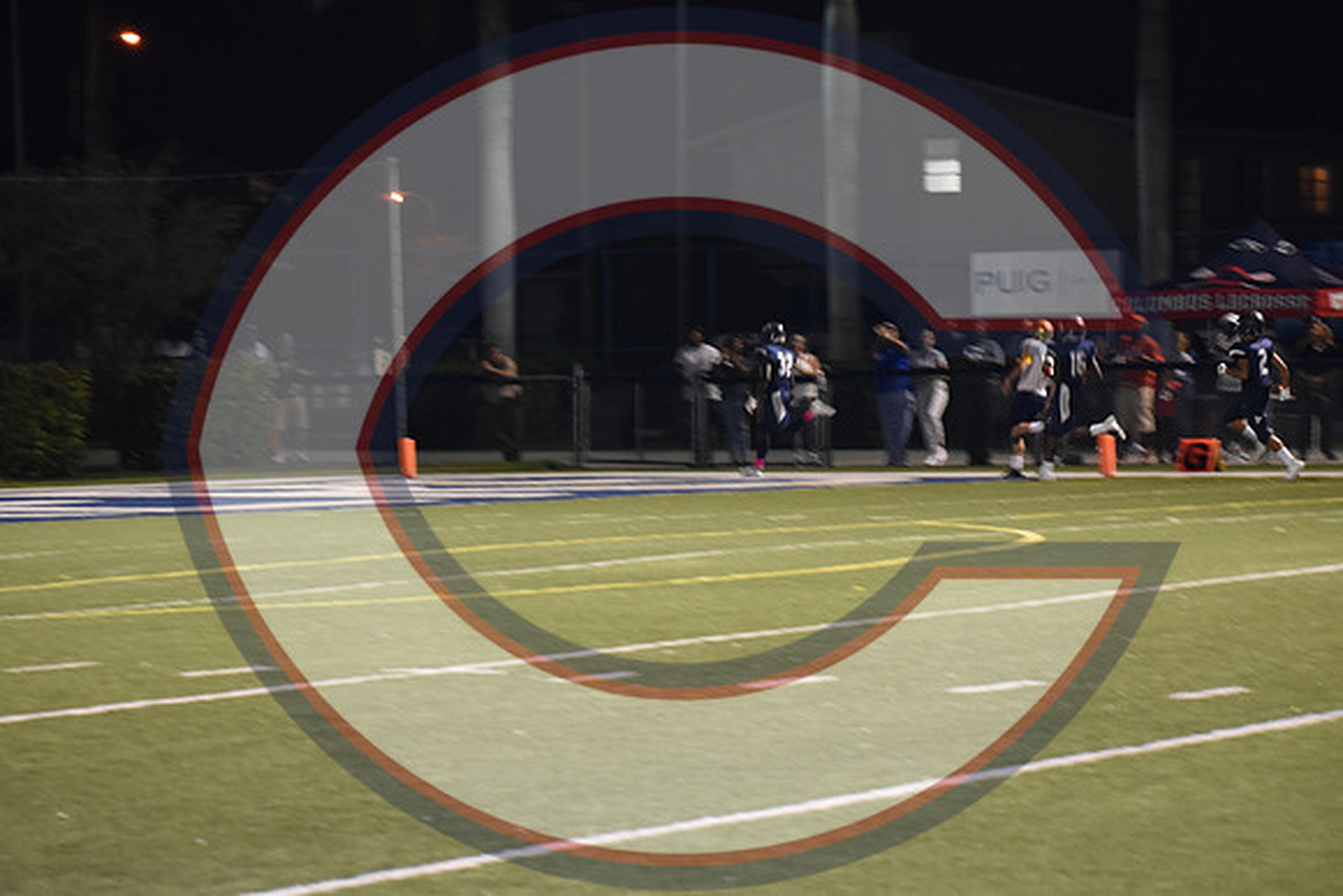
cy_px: 448
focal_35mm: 142
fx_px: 5317
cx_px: 672
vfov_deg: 9.6
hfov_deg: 14.4
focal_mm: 95
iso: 2000
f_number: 4.8
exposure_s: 1/60
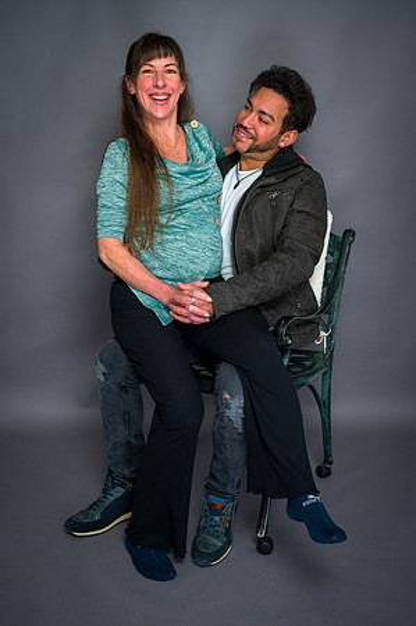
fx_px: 730
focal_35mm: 42
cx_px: 208
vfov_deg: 46.4
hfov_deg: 31.8
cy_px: 313
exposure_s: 1/100
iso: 200
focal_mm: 42
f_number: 5.6
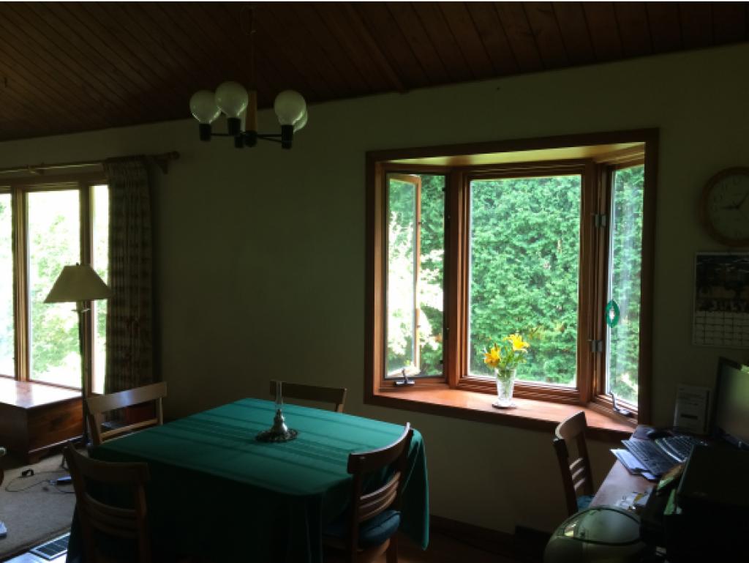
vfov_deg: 48.3
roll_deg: +0.1
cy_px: 282
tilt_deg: -3.9
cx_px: 374
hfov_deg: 61.6
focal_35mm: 29
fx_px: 628
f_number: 2.2
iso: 64
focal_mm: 4.15
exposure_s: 1/30
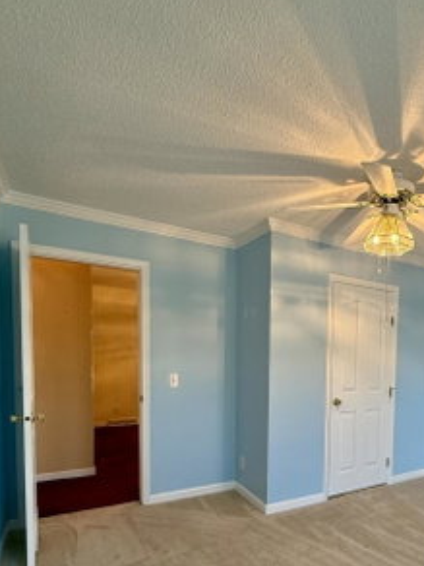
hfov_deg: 55.2
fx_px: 376
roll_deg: -2.0
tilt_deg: -2.5
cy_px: 380
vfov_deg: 71.6
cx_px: 333
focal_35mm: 23
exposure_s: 1/120
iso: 160
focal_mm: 2.22
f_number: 2.2
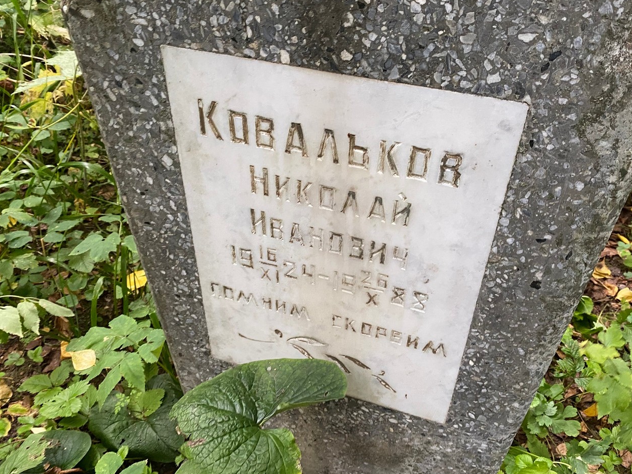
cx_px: 347
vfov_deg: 46.8
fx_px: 548
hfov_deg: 59.8
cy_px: 251
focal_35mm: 30
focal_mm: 4.25
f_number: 1.8
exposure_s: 1/60
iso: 320
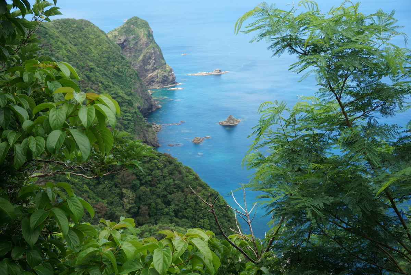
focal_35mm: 44
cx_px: 206
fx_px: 497
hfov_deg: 44.9
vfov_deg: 30.9
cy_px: 138
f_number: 5.6
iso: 100
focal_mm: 29
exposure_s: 1/160
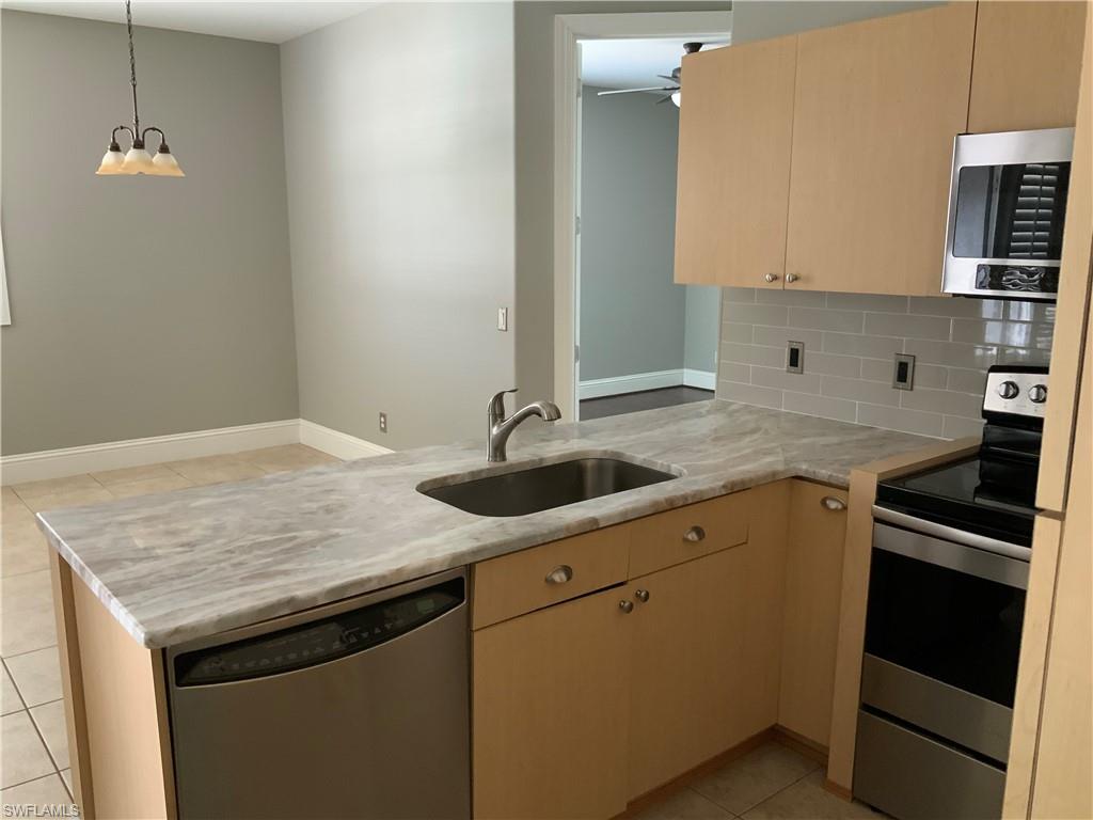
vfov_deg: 48.2
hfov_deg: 61.7
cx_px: 546
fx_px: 916
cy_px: 410
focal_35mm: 29
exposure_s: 1/40
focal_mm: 3
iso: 200
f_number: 1.8
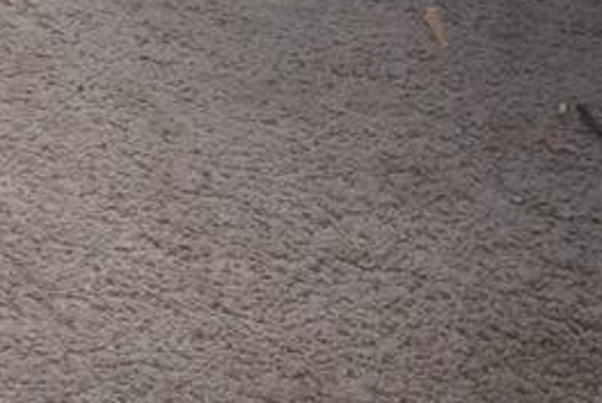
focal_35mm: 210
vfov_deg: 5.7
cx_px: -1016
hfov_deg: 8.6
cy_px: -1138
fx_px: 3516
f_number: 5.6
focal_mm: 18
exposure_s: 1/125
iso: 800
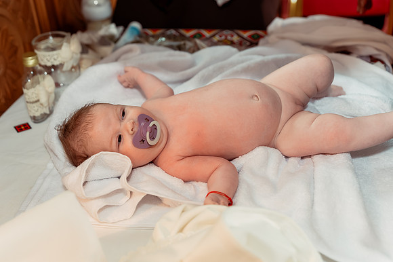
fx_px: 570
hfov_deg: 38.0
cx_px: 170
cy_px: 144
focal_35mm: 52
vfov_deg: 25.8
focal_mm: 46
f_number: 3.5
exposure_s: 1/250
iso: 3200
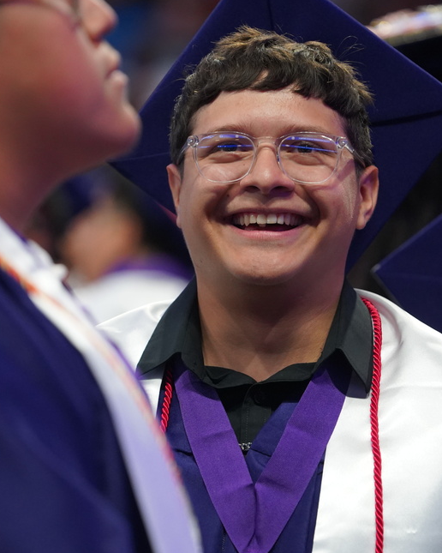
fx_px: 4824
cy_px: 270
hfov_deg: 5.2
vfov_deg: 6.6
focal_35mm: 295
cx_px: 261
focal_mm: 198
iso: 4000
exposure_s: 1/200
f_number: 4
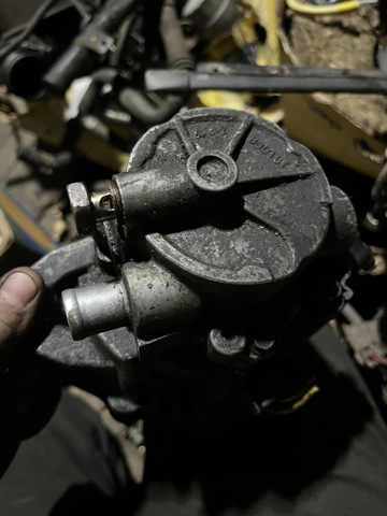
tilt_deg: -67.3
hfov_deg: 53.1
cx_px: 194
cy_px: 258
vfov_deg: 67.3
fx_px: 388
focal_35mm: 26
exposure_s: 1/20
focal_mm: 5.1
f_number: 1.6
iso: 1000
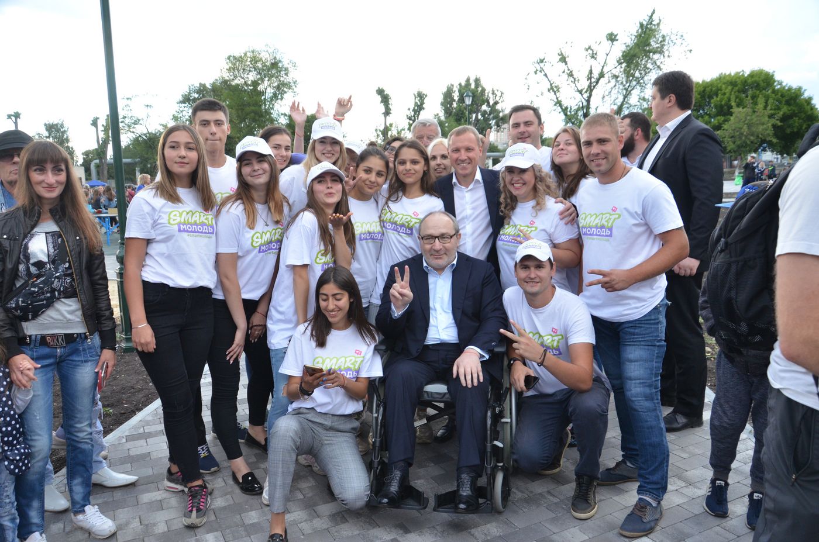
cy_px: 271
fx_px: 613
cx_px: 410
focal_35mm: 27
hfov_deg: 67.5
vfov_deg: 47.7
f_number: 8
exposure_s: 1/320
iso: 800
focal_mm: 18
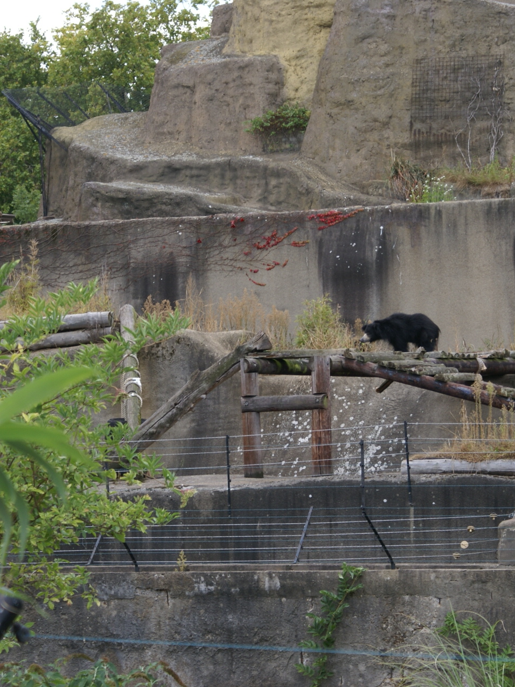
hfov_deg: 9.7
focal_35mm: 152
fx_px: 3016
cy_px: 344
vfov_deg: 13.0
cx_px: 405
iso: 125
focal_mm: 70
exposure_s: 1/125
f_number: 5.6
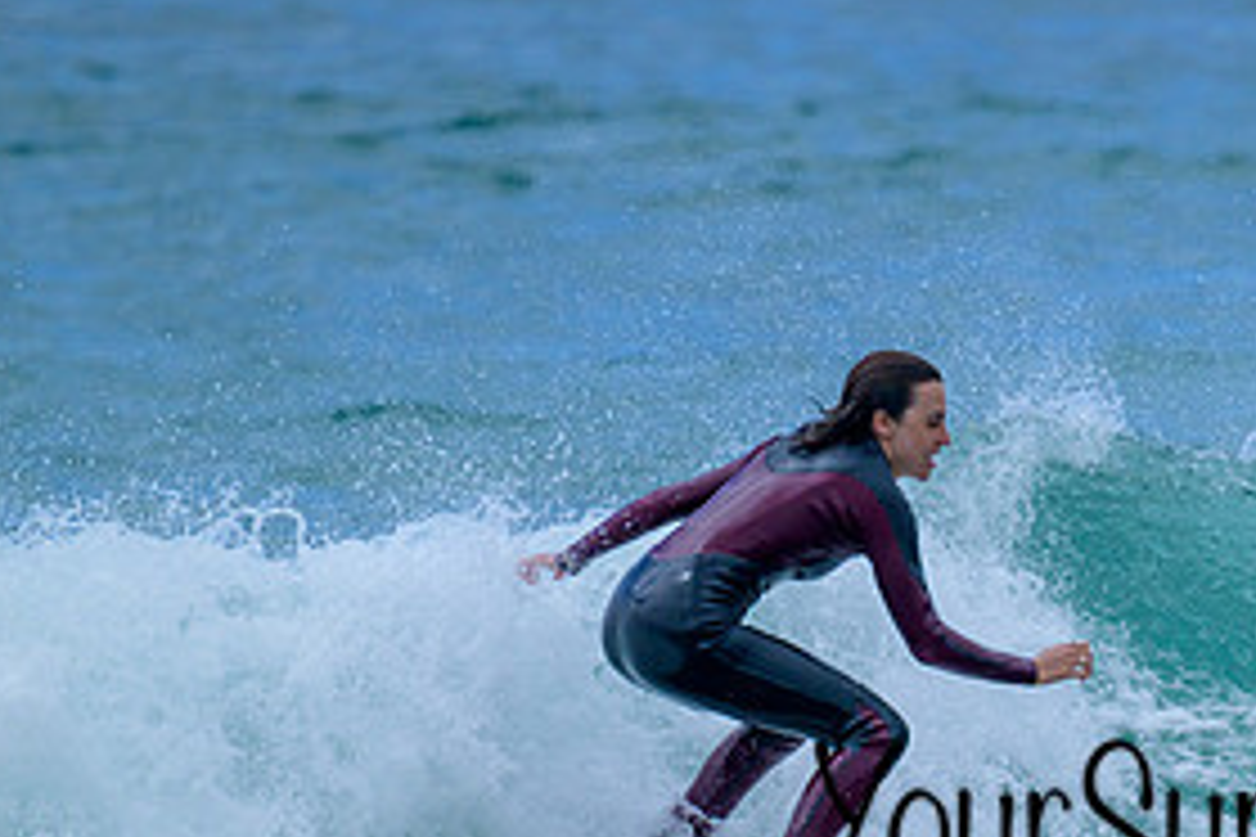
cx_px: 1279
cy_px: 772
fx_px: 40573
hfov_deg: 1.8
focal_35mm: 1163
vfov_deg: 1.2
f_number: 8
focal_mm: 560
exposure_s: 1/2000
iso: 400
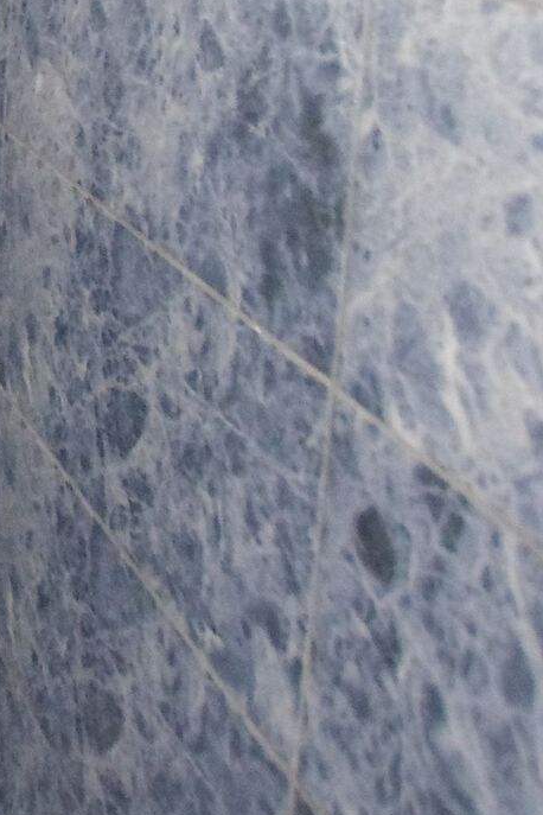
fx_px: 1380
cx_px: -481
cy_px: -112
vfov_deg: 29.2
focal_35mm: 61
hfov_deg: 17.4
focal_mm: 10
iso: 3200
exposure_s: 1/10
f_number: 3.5
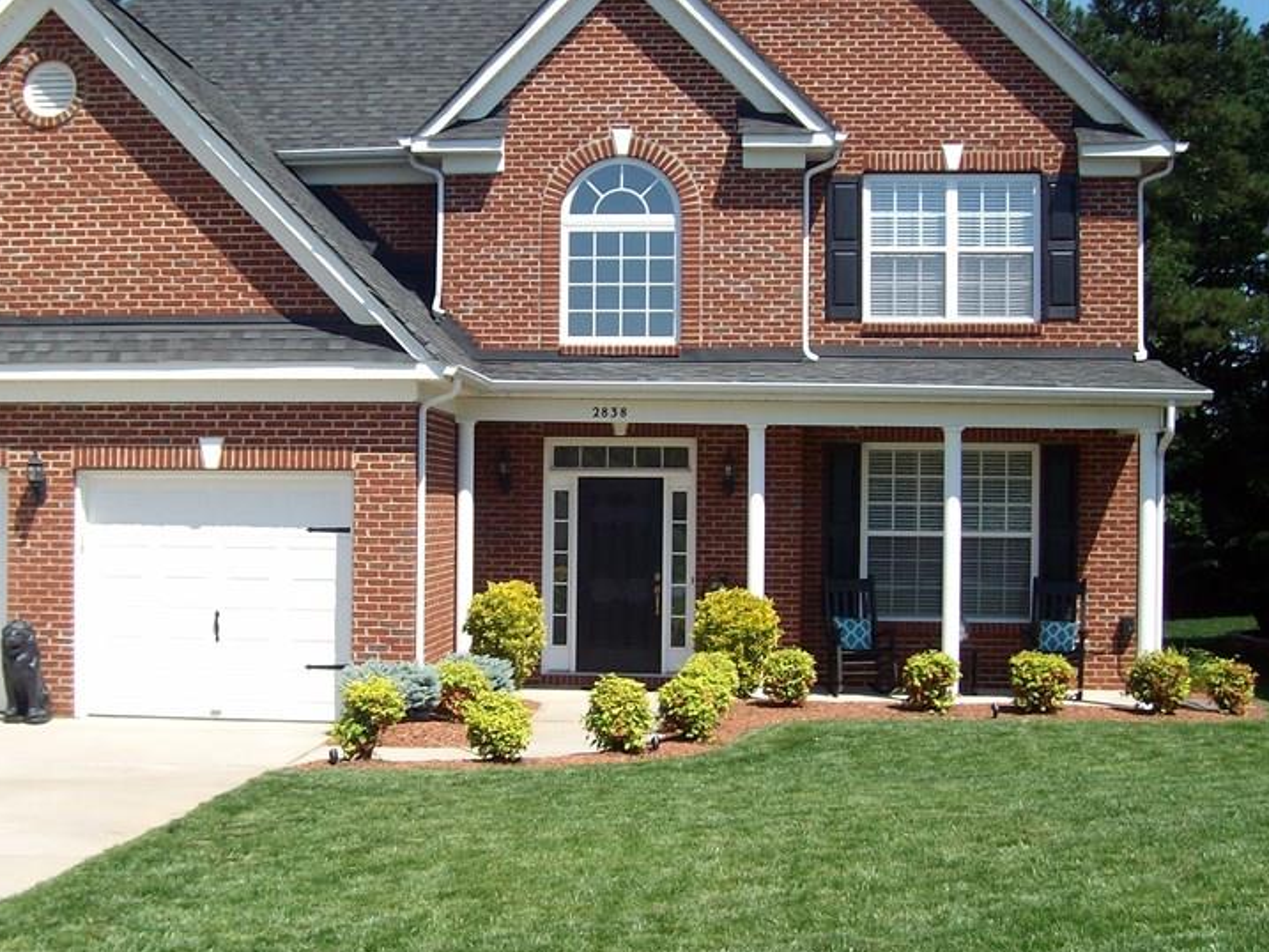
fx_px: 1833
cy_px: 480
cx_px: 481
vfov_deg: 29.1
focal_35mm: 50
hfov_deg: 38.0
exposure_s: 1/141
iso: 80
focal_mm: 5.8
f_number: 7.2
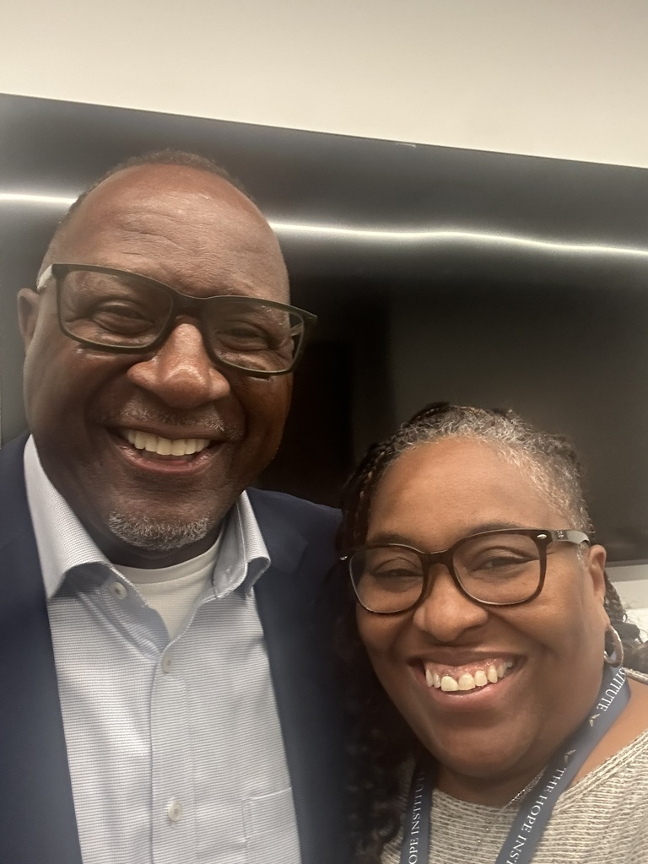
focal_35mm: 30
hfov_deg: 46.8
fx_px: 749
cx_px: 324
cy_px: 432
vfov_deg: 60.0
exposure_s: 1/41
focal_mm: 2.69
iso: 320
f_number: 1.9
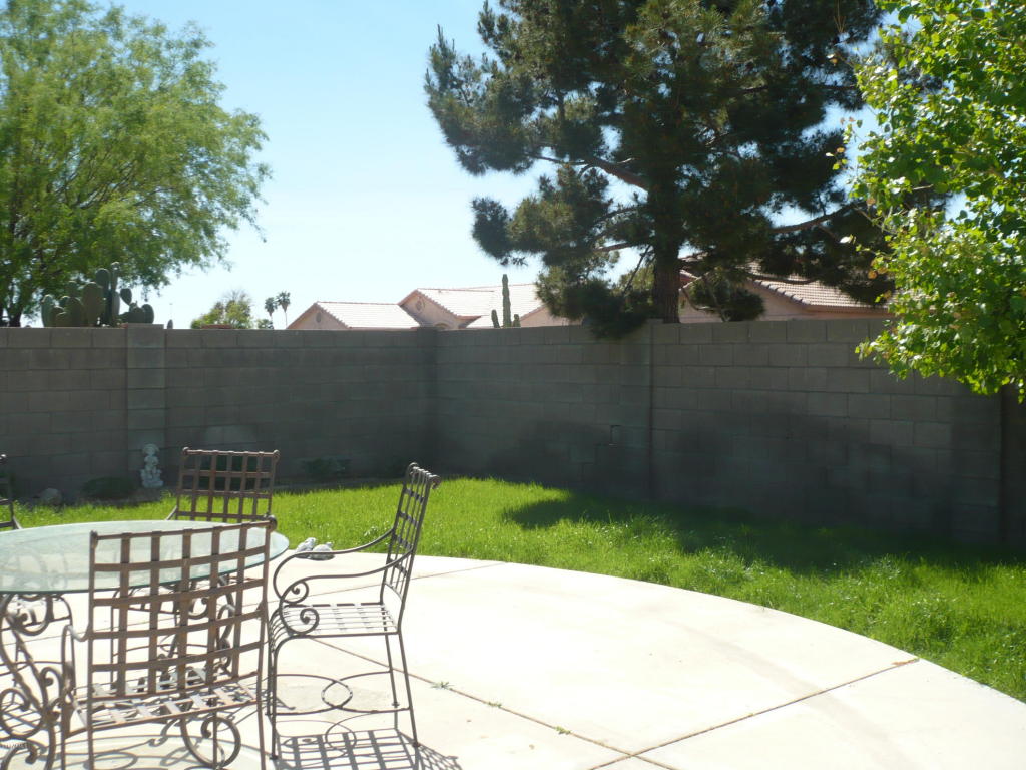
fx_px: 1037
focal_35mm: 35
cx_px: 513
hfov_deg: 52.6
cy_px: 385
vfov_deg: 40.7
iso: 100
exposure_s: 1/160
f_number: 8
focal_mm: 5.8
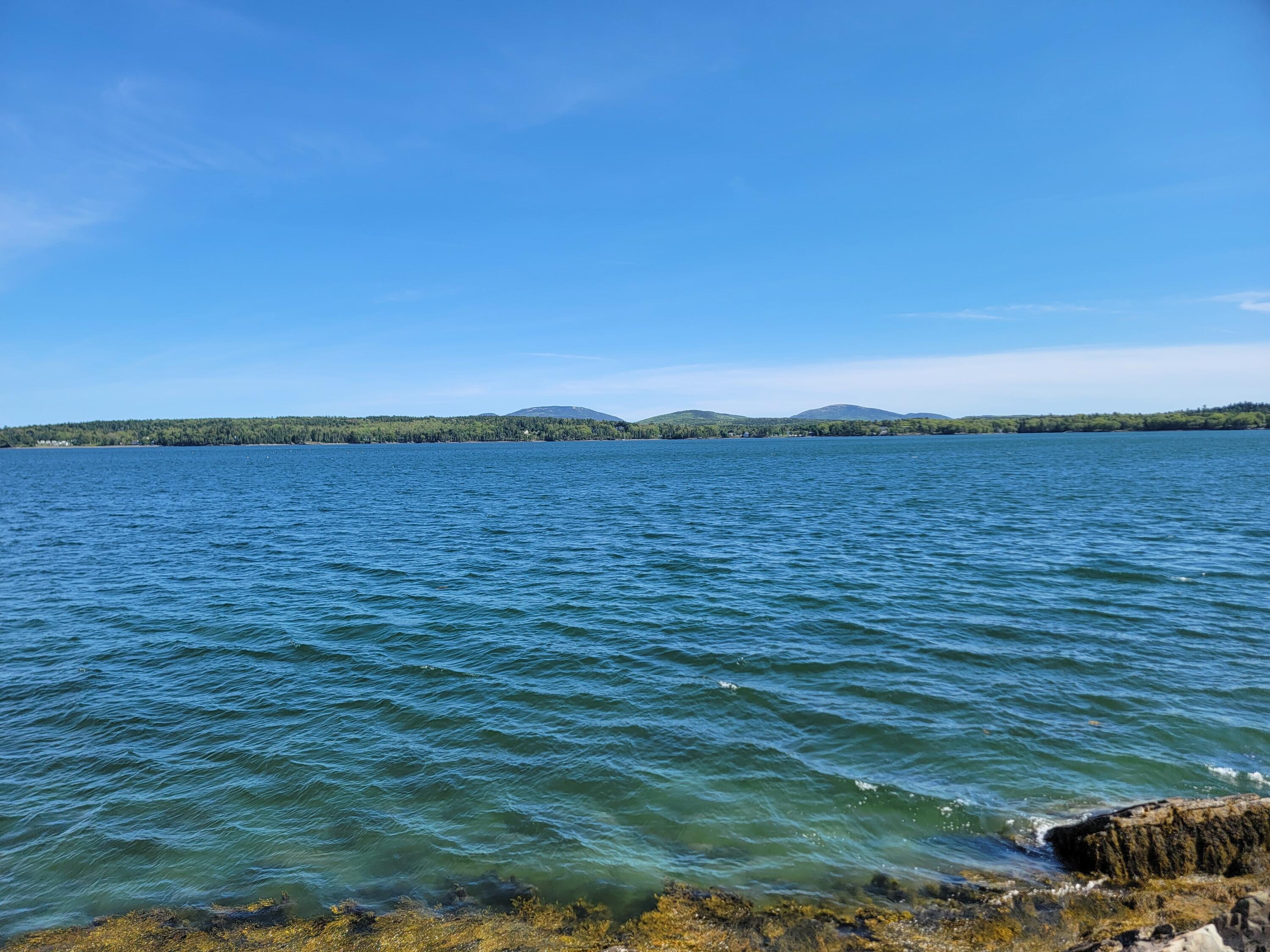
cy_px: 476
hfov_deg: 71.6
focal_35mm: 24
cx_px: 635
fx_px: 881
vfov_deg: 56.8
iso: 16
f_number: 1.8
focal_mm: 6.7
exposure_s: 1/939
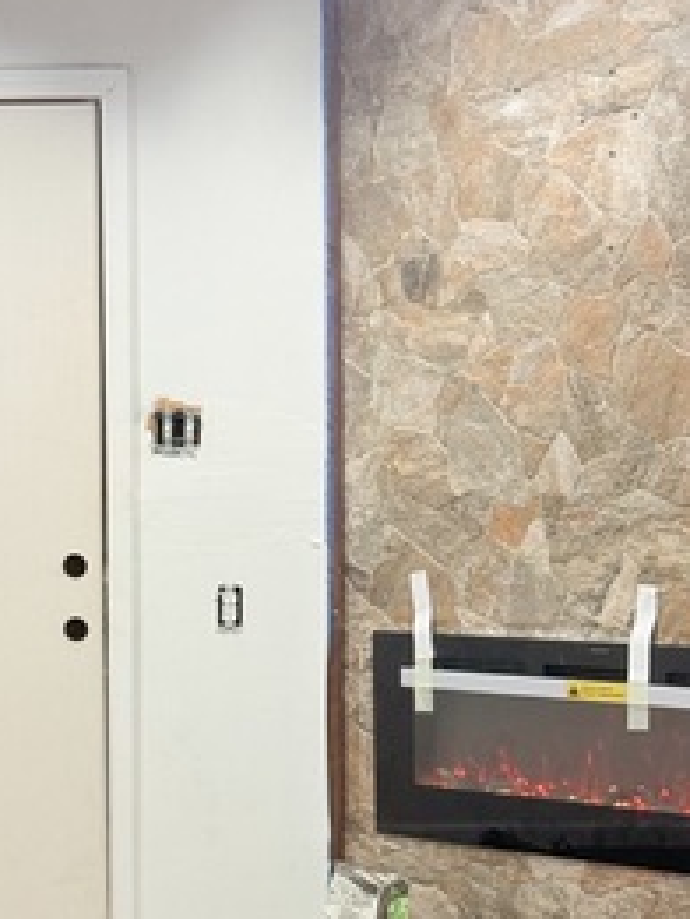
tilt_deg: -7.6
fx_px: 2443
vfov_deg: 20.9
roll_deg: +0.6
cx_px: 185
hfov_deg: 16.0
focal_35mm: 92
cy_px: 813
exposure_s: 1/60
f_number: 1.78
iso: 125
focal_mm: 6.76
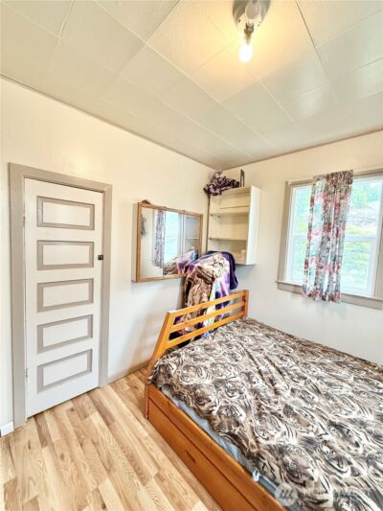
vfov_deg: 102.1
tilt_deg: -3.7
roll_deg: -2.5
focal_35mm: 14
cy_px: 256
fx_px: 206
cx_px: 192
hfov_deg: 85.7
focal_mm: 2.22
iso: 400
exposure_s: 1/120
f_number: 2.2
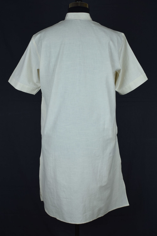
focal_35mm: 40
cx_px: 78
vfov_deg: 47.9
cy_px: 118
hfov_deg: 33.0
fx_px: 265
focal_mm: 27
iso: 100
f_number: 4.5
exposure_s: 1/60
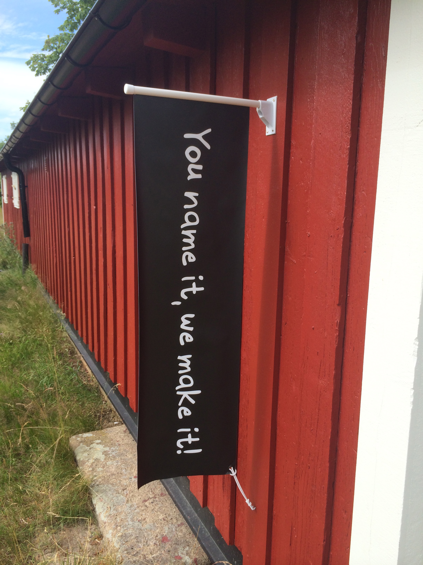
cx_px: 212
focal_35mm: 30
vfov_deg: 60.0
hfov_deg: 46.8
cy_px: 282
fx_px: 489
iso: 32
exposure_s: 1/1026
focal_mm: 4.12
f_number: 2.2
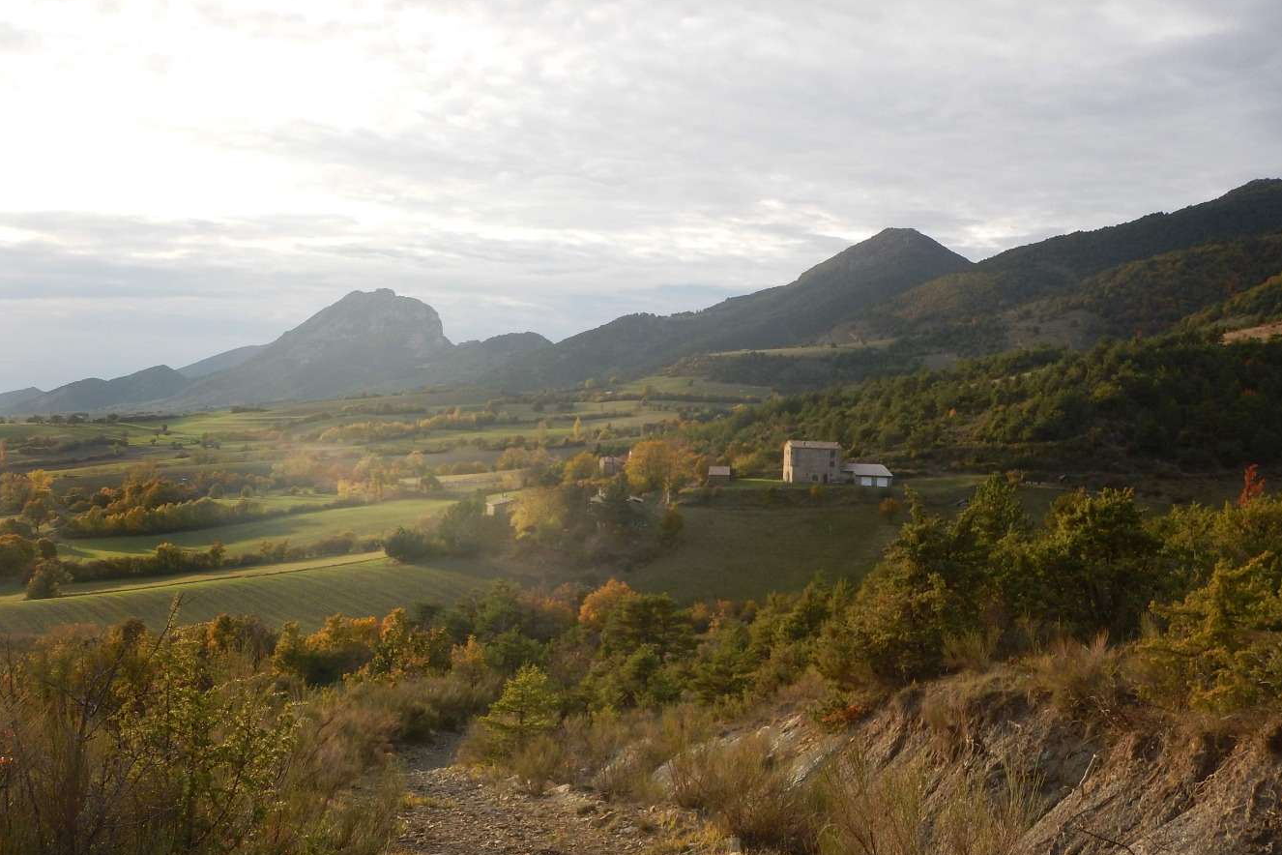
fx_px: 1638
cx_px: 641
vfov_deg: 29.2
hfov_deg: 42.7
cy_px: 446
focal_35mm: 46
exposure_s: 1/200
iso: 125
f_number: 4.3
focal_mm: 7.8
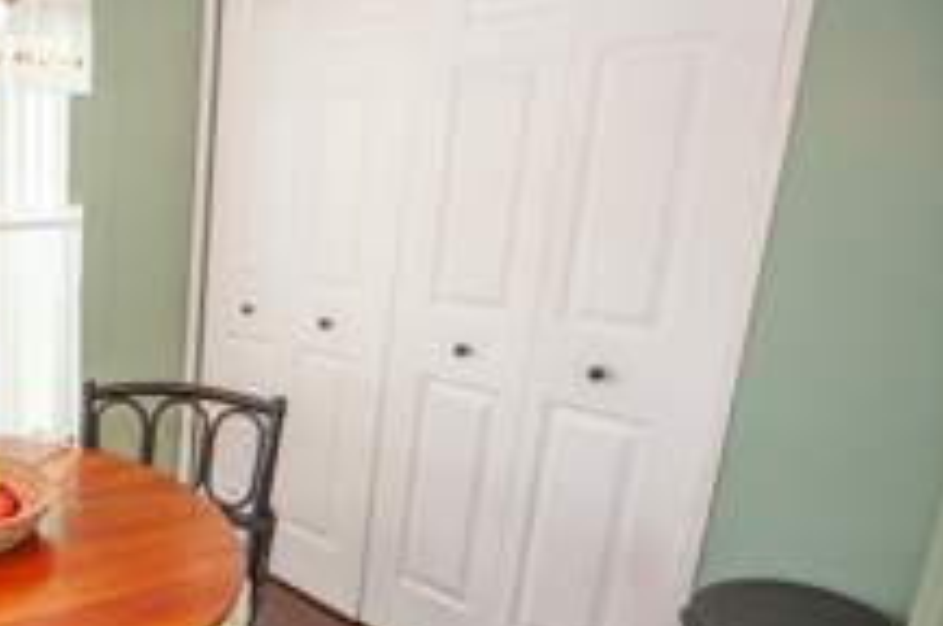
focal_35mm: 31
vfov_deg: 42.0
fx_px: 811
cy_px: 376
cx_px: -56
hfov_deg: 47.0
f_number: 3.2
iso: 1250
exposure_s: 1/400
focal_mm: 14
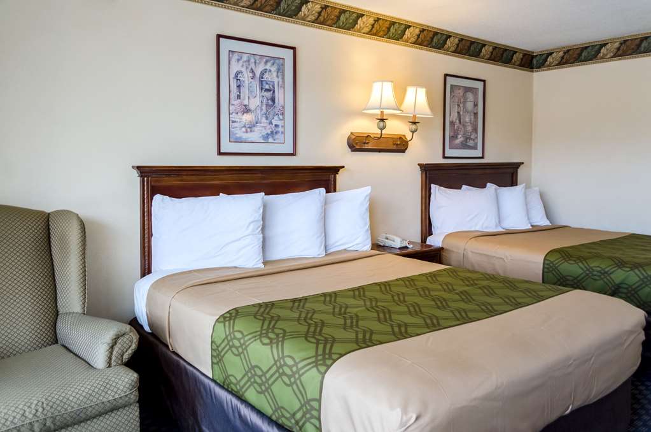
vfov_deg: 47.8
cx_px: 326
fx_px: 487
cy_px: 216
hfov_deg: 67.5
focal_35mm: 27
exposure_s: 1/800
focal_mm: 18
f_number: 3.5
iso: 400
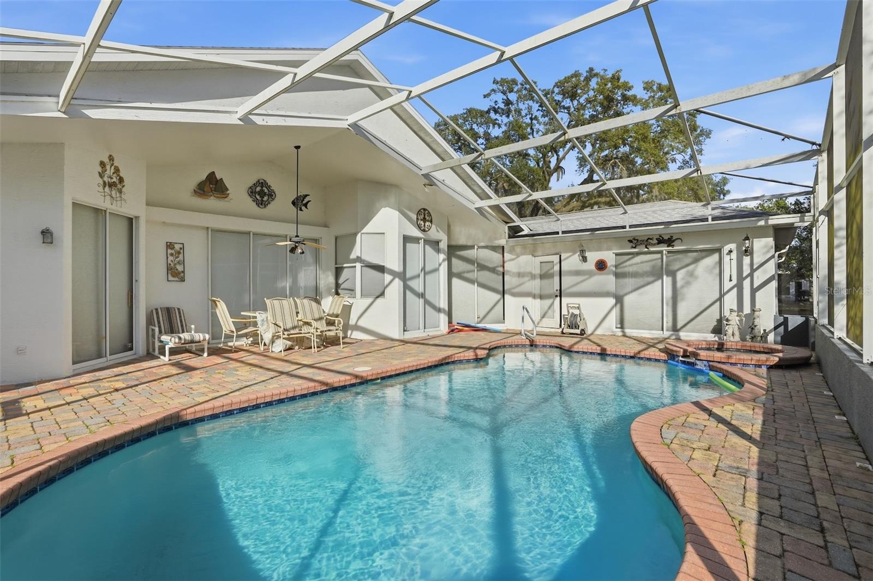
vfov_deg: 73.7
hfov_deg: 96.7
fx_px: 388
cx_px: 436
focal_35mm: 16
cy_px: 290
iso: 320
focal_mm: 16
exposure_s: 1/1250
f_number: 8
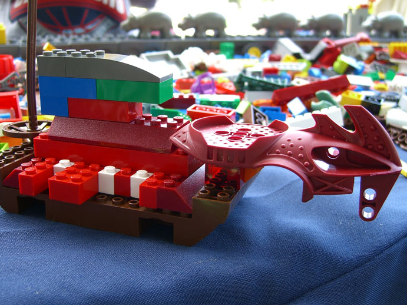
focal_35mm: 44
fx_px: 517
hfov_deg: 42.9
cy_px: 166
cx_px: 176
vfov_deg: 32.8
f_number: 2.8
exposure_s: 1/100
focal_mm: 7.9
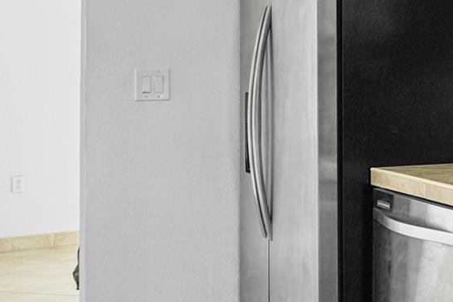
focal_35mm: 61
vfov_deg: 22.1
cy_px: 96
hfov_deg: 28.4
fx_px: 767
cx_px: 549
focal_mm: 14
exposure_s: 1/100
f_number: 5
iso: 640
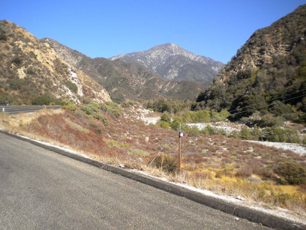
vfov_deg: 40.7
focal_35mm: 35
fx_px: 309
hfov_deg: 52.6
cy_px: 115
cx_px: 153
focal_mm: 6.3
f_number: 4.6
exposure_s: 1/536
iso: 80
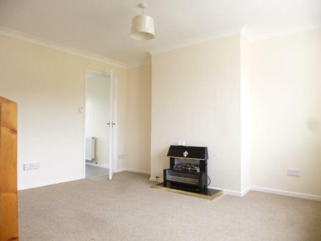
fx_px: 223
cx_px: 160
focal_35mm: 24
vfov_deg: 56.8
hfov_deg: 71.6
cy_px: 120
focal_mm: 4.3
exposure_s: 1/60
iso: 200
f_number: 2.5
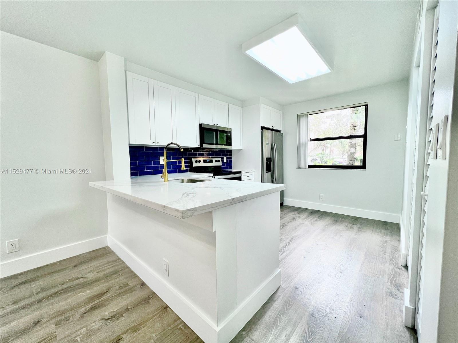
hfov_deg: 106.2
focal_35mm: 13
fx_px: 172
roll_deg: +0.7
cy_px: 172
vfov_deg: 89.9
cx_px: 229
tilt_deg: -3.9
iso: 100
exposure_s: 1/120
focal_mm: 1.57
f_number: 1.8
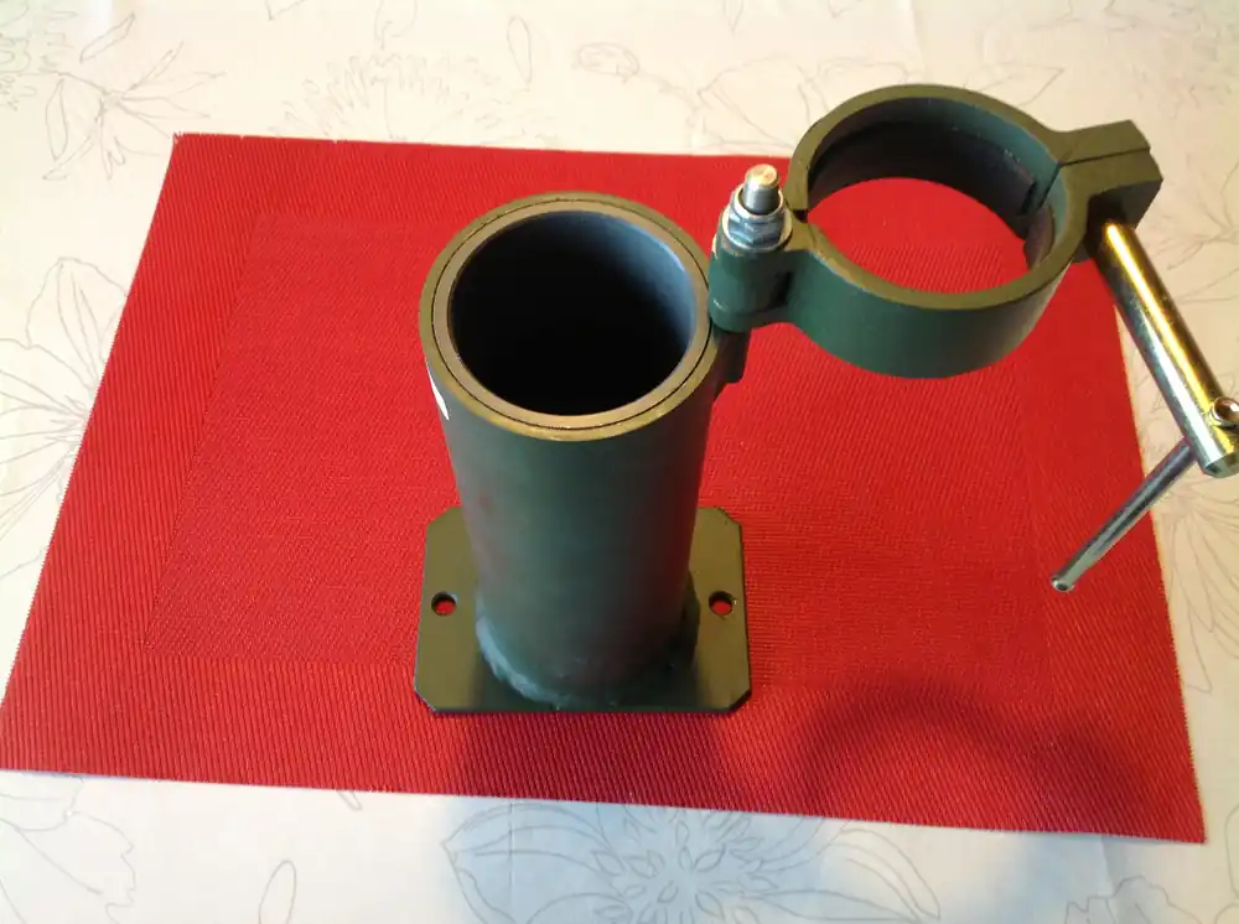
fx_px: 1250
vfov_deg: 40.6
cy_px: 462
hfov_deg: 52.7
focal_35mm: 35
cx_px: 620
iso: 64
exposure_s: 1/15
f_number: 2.4
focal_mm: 4.28
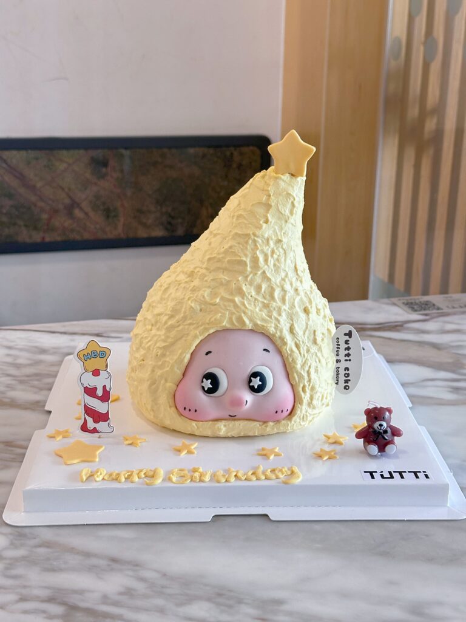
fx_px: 862
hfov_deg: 30.3
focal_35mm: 48
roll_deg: -0.8
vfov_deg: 39.7
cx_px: 233
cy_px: 311
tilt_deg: -17.5
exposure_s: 1/50
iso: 100
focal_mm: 6.86
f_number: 1.78
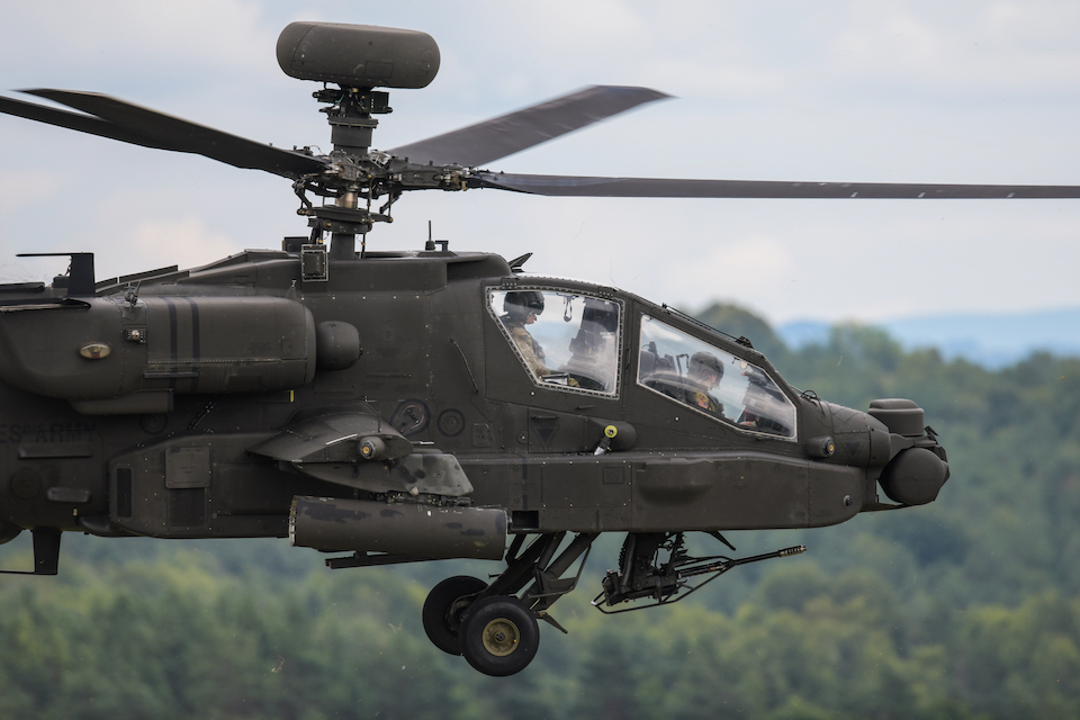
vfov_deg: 2.3
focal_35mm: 600
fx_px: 17999
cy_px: 360
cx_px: 540
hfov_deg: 3.4
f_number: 5
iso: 400
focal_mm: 600
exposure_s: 1/1600
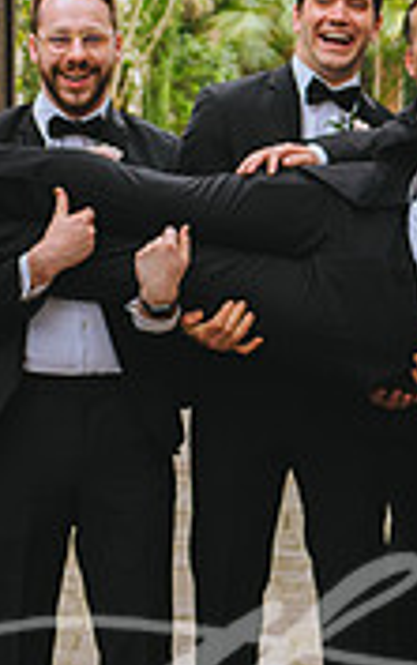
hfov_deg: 11.2
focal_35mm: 117
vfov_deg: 17.8
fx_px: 2122
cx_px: 210
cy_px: 340
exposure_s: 1/400
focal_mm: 35
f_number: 4
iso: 800
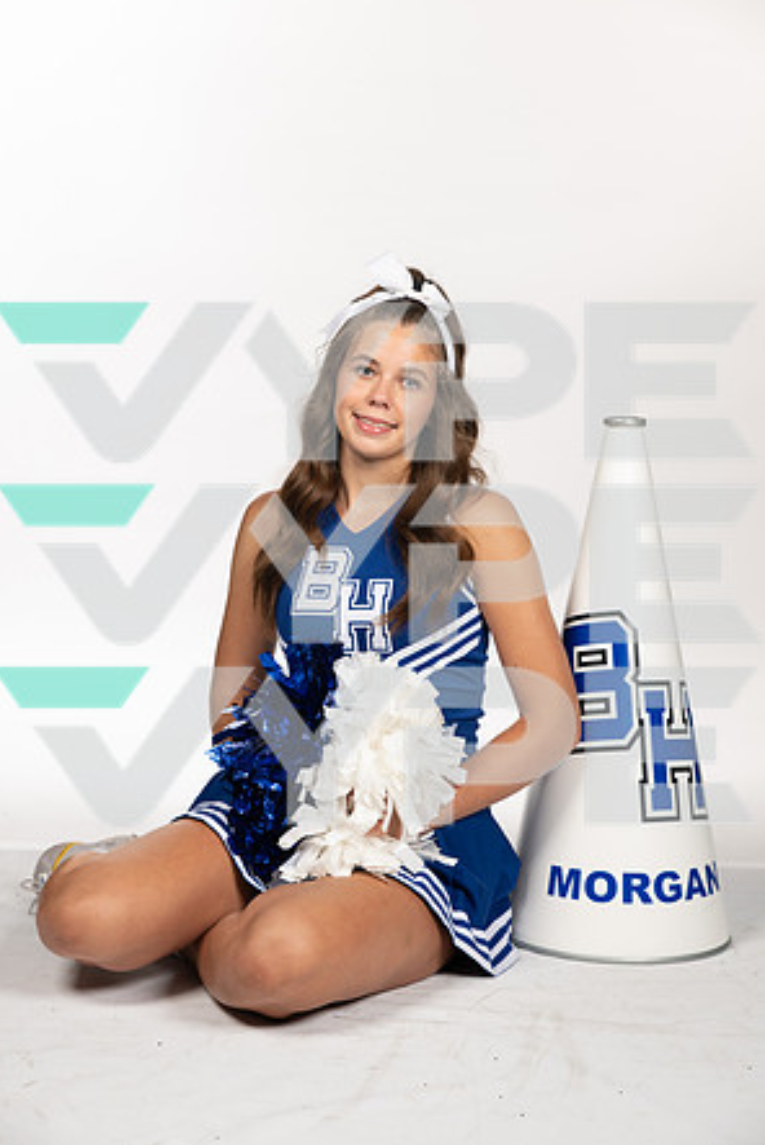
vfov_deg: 30.1
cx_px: 380
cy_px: 566
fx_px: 2132
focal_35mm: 67
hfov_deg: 20.3
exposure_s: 1/500
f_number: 7.1
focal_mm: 66
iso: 200
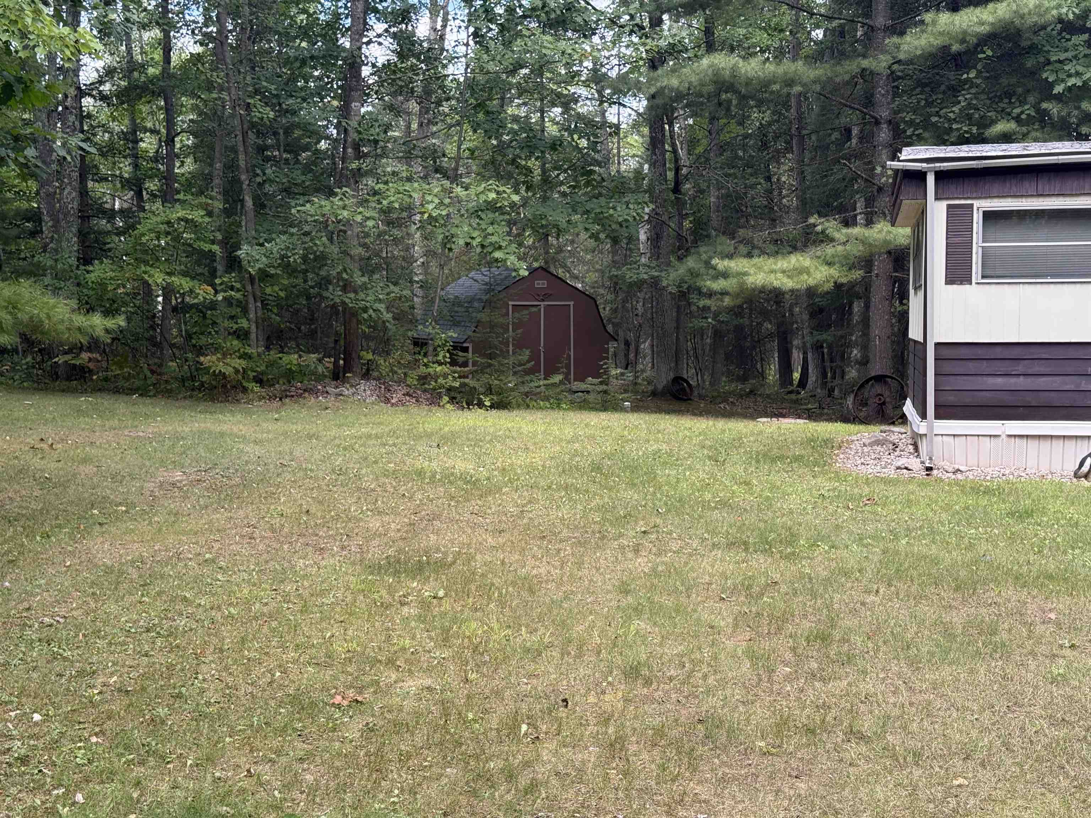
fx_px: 1513
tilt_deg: -3.9
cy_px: 409
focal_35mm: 48
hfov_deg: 39.7
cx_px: 546
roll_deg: +1.1
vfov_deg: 30.3
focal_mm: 6.76
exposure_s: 1/327
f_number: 1.78
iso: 64
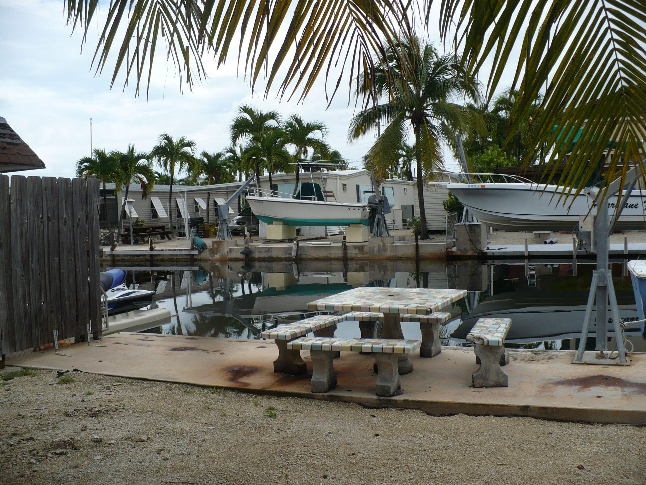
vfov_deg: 38.7
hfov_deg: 50.1
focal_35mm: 37
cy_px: 242
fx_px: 690
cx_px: 323
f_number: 8
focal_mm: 6.1
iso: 100
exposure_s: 1/200
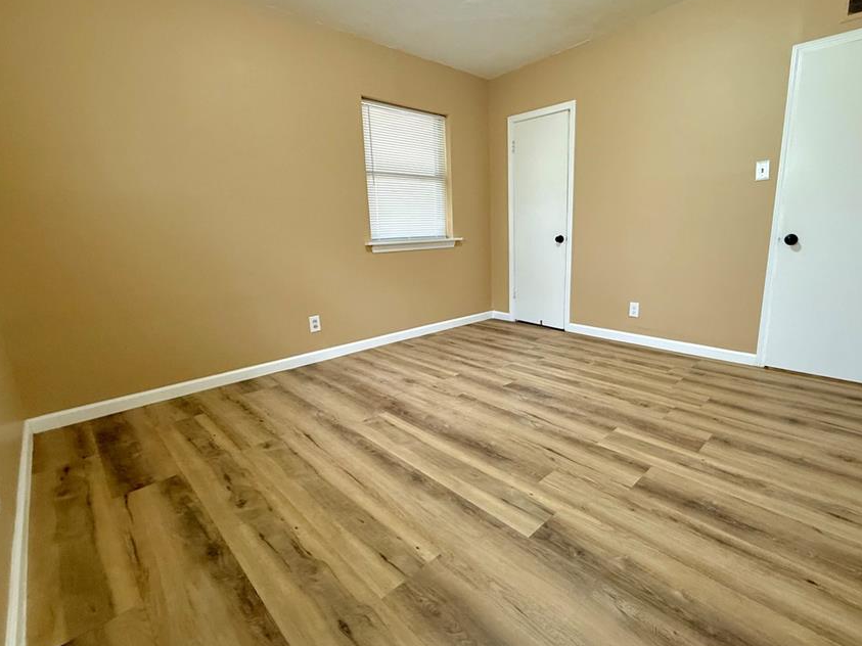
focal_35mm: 17
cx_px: 503
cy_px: 311
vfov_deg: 74.7
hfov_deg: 90.2
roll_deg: +0.0
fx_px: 423
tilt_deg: -11.5
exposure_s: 1/60
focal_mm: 2.22
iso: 250
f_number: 2.2
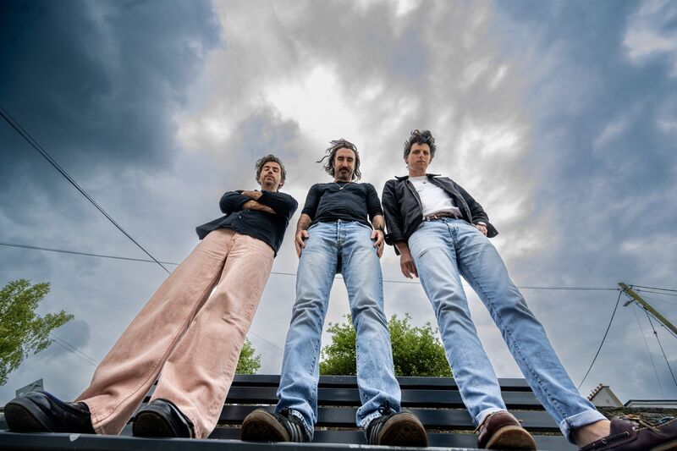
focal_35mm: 14
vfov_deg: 81.2
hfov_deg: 104.3
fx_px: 263
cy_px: 226
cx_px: 338
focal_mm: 14
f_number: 5.6
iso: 160
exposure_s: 1/320
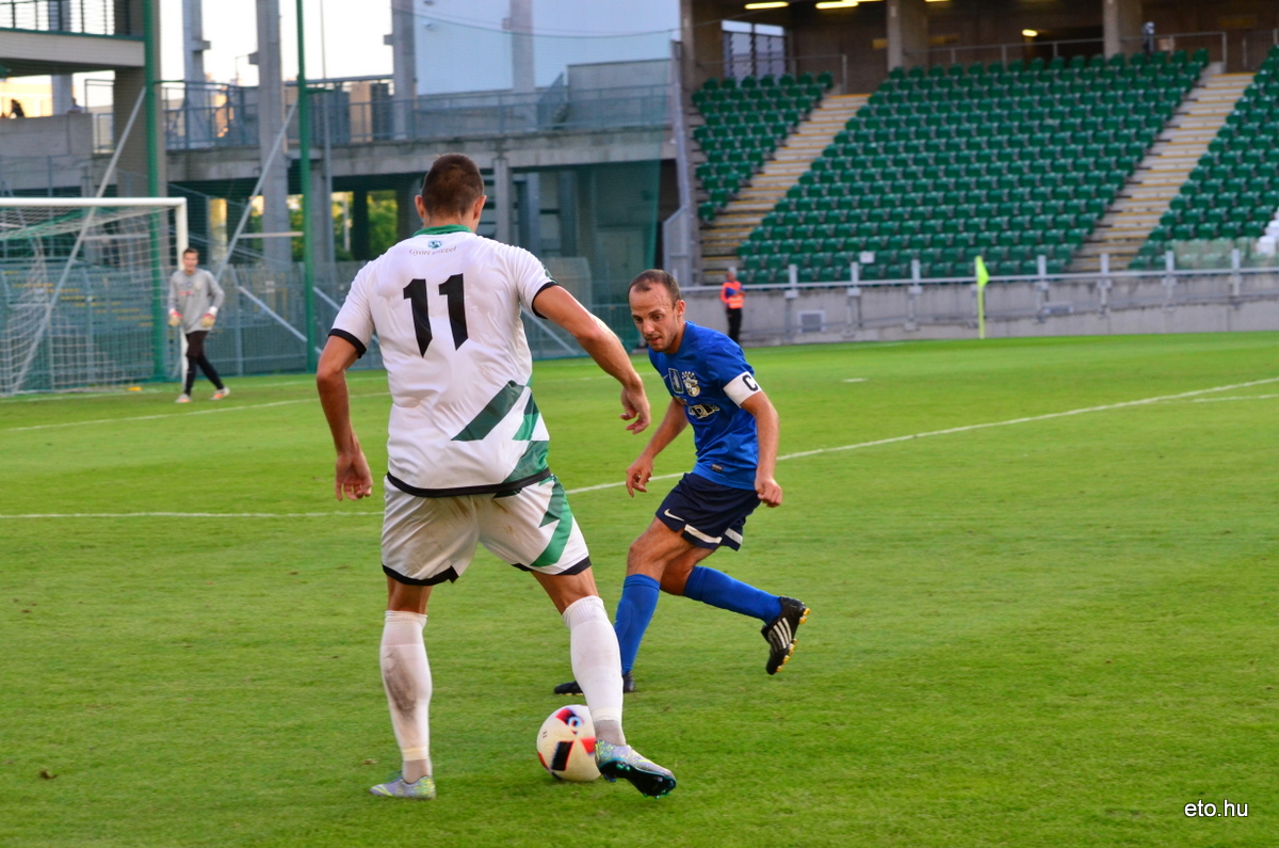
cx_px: 640
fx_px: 3723
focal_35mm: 105
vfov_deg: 13.0
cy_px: 424
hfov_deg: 19.5
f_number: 5.6
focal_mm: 70
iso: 1250
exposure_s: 1/400
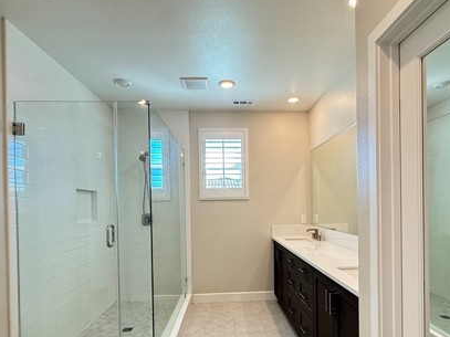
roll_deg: +1.0
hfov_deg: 76.3
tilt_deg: +0.5
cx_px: 241
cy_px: 206
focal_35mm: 22
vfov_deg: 60.4
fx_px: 286
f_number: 2.2
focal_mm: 2.22
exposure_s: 1/120
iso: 320
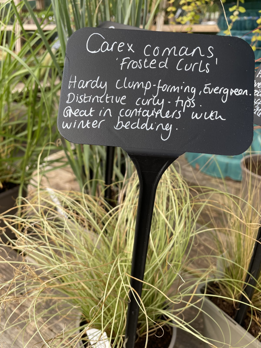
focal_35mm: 26
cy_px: 174
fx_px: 261
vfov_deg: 67.3
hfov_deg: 53.1
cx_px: 130
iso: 32
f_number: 1.6
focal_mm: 4.2
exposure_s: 1/1511
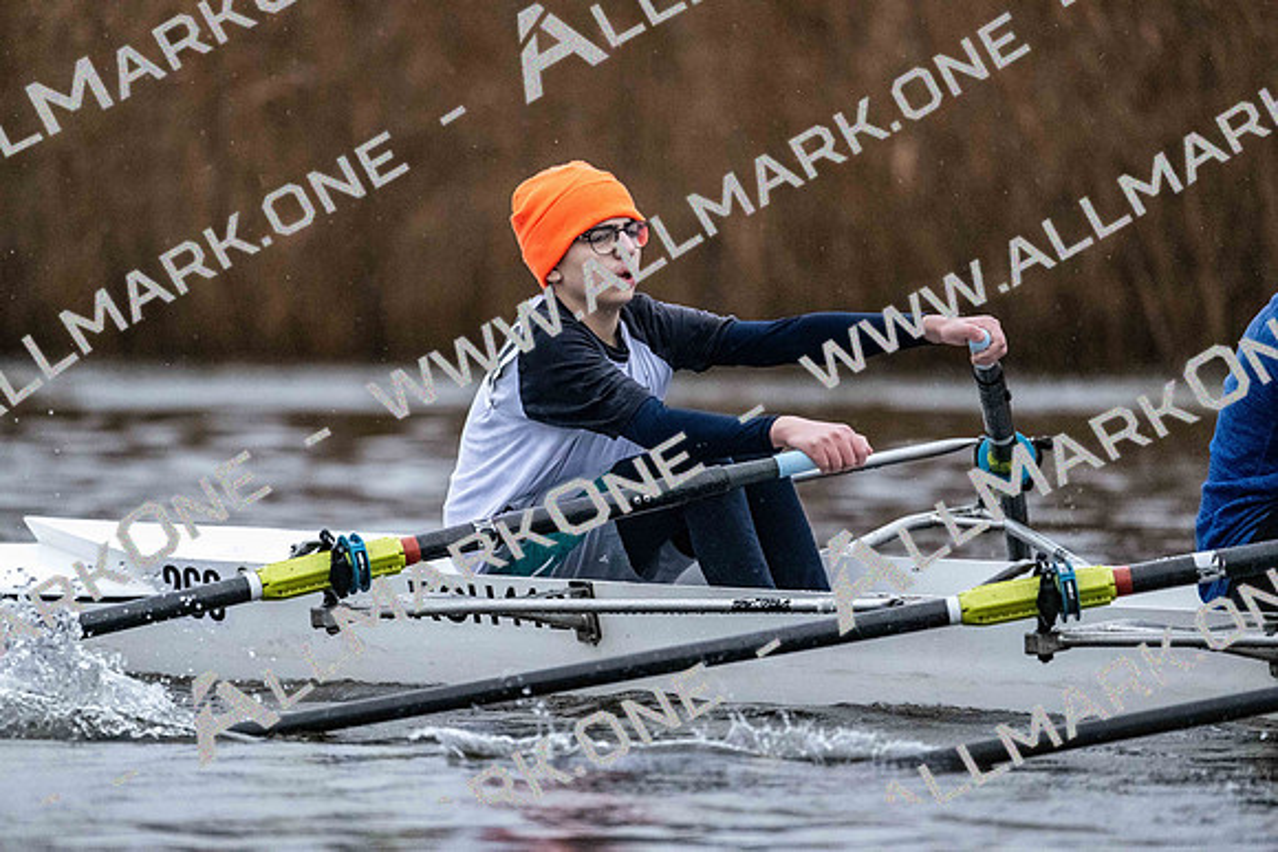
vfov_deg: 3.4
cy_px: 426
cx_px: 639
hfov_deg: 5.2
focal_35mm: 400
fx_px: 14203
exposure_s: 1/1600
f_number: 4.5
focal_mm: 400
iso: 10000
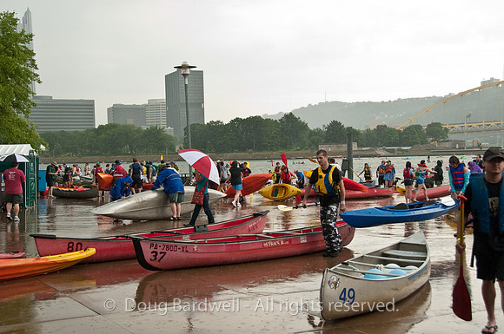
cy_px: 167
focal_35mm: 52
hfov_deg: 37.9
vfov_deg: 25.7
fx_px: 734
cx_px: 252
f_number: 5.6
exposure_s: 1/500
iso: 800
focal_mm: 35
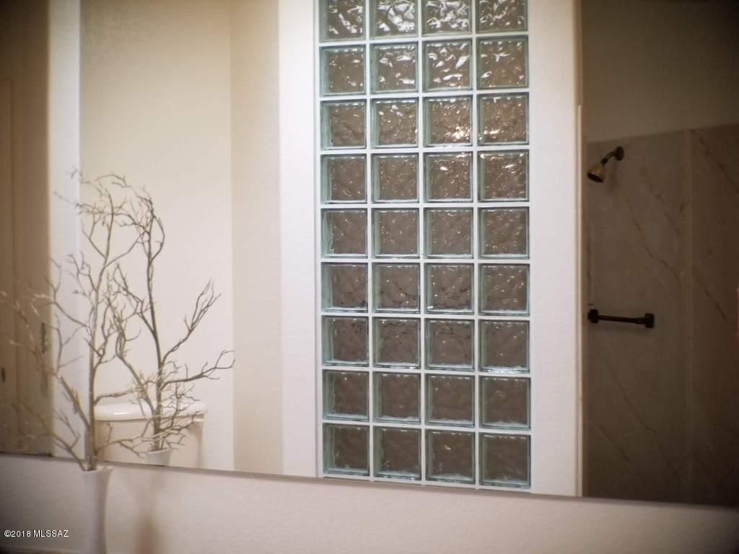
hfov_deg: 67.3
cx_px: 370
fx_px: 555
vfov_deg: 53.1
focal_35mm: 26
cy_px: 277
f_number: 1.7
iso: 100
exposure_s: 1/60
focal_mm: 4.25
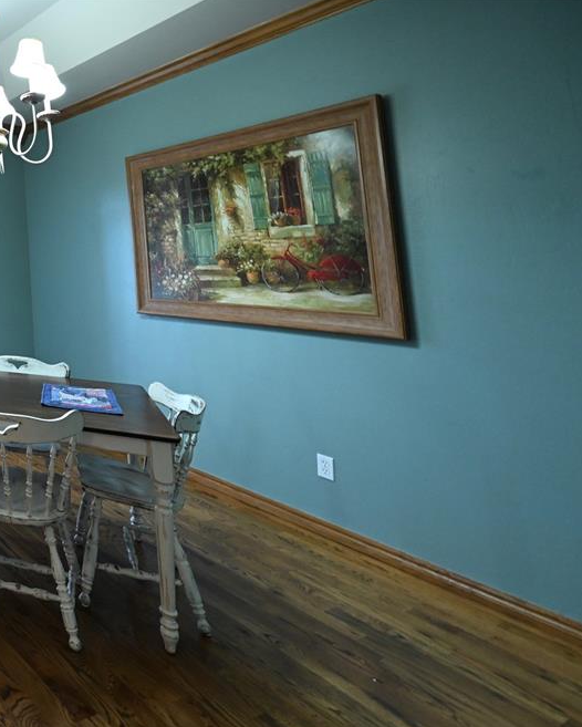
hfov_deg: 58.8
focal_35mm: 20
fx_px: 425
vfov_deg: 81.1
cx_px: 58
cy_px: 372
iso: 1100
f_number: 5
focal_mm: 9
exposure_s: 1/15
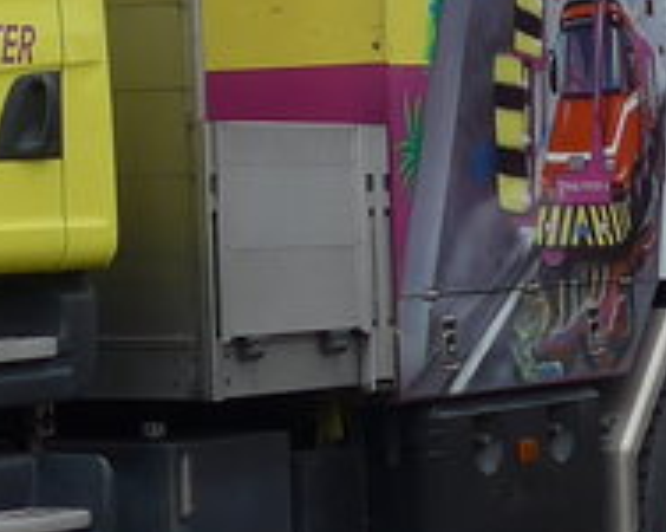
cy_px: -4
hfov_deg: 10.2
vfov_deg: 8.5
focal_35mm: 181
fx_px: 3564
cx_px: -450
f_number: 2.8
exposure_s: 1/1000
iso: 80
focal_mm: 6
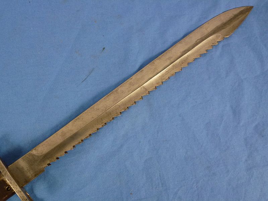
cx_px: 134
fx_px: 294
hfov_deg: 49.0
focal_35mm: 38
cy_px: 100
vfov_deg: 37.7
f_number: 3.8
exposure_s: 1/80
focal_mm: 6.8
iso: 250
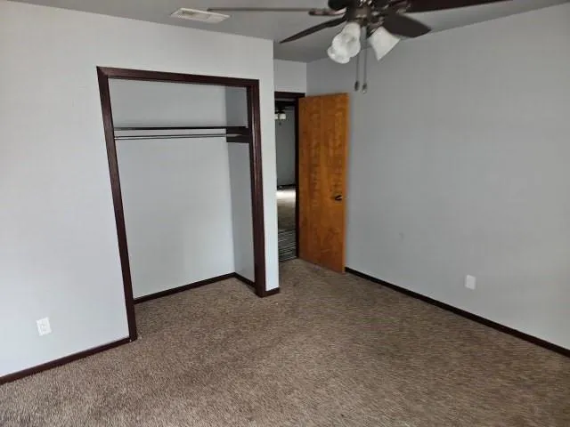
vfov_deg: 58.9
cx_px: 285
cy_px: 214
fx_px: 379
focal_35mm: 23
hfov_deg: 73.9
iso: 200
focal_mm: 6.3
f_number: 1.7
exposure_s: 1/9.99
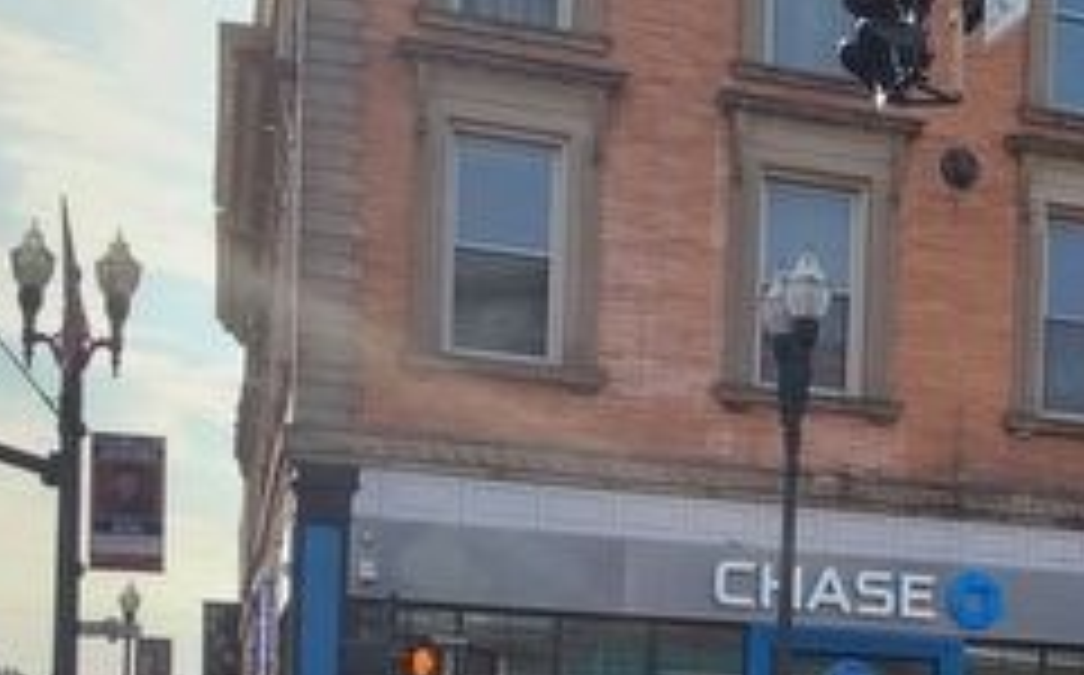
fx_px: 2390
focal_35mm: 81
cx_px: 1174
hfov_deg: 24.0
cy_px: 837
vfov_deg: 15.4
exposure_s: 1/1057
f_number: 1.8
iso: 100
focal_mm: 5.56
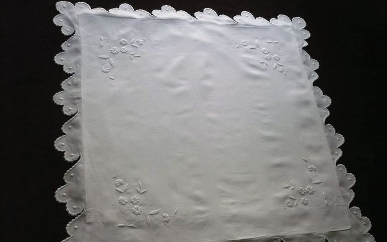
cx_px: 198
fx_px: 401
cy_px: 142
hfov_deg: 51.5
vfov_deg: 33.5
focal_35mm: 38
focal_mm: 5.8
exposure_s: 1/400
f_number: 2.8
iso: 400
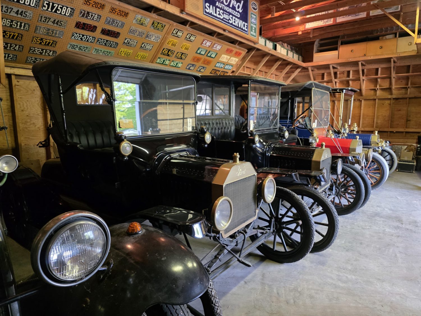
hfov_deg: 73.9
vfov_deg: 58.9
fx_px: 280
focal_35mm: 23
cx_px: 210
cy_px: 158
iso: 1000
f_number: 1.7
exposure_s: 1/120
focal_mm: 6.3
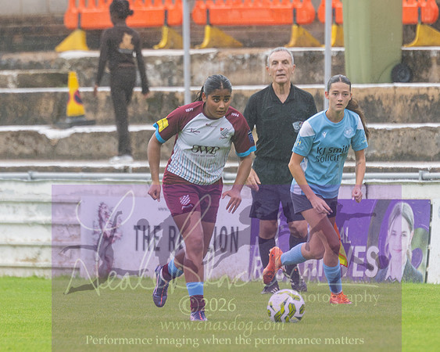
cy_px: 148
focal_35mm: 1126
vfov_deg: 1.4
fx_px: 14661
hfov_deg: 1.7
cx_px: 194
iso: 320
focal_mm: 300
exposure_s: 1/1600
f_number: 2.8
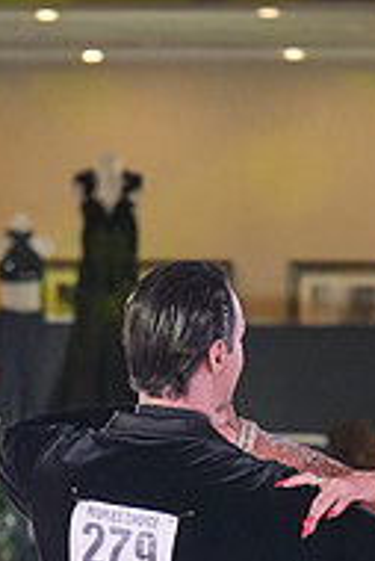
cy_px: 732
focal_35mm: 458
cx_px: 374
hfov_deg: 3.0
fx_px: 7143
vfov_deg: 4.5
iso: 2000
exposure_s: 1/400
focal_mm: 100
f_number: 4
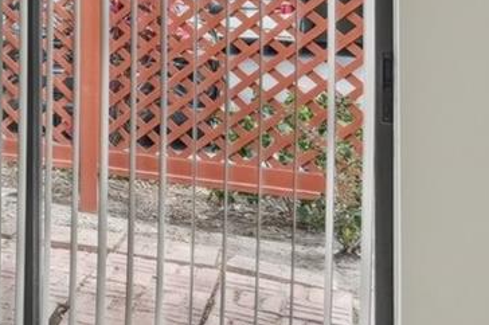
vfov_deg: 19.8
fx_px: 896
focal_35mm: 66
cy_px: -21
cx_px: -407
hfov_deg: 20.6
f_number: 8
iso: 400
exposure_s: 1/250
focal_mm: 15
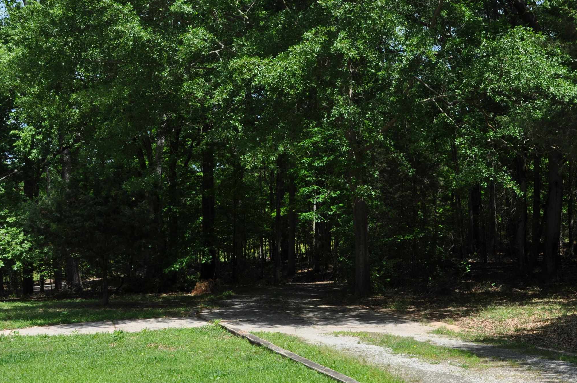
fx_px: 880
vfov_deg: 24.4
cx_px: 365
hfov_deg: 36.1
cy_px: 258
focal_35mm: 55
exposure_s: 1/200
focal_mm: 24
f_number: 11
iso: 200
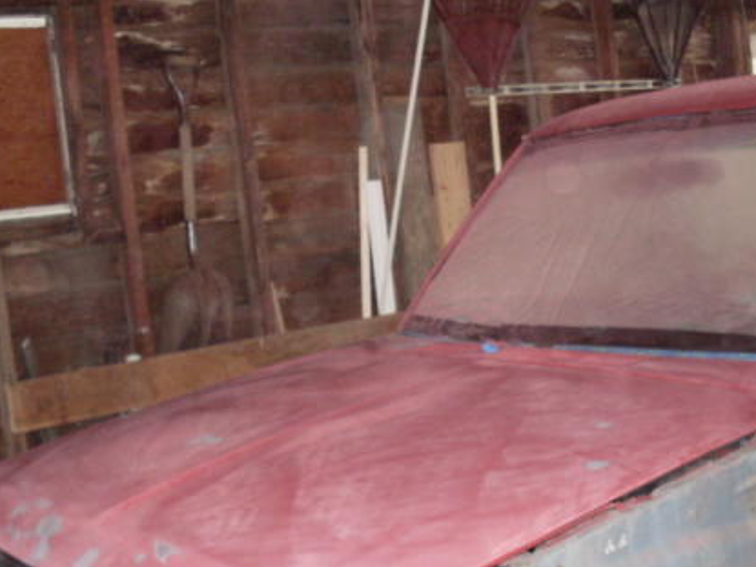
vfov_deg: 26.5
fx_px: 1201
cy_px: 323
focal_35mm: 55
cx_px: 441
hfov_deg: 34.9
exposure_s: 1/45
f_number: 2.8
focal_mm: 6.3
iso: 200
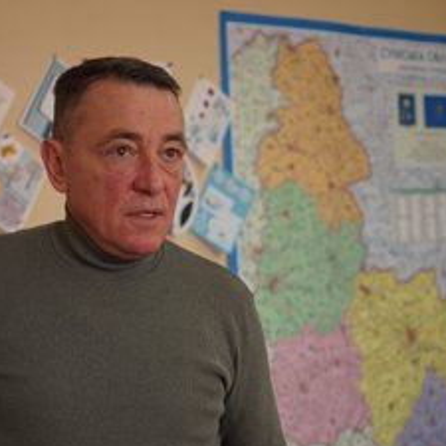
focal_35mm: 86
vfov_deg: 20.1
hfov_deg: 20.0
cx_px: 167
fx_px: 1260
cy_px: 246
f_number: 2.8
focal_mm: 38.2
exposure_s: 1/80
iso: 160
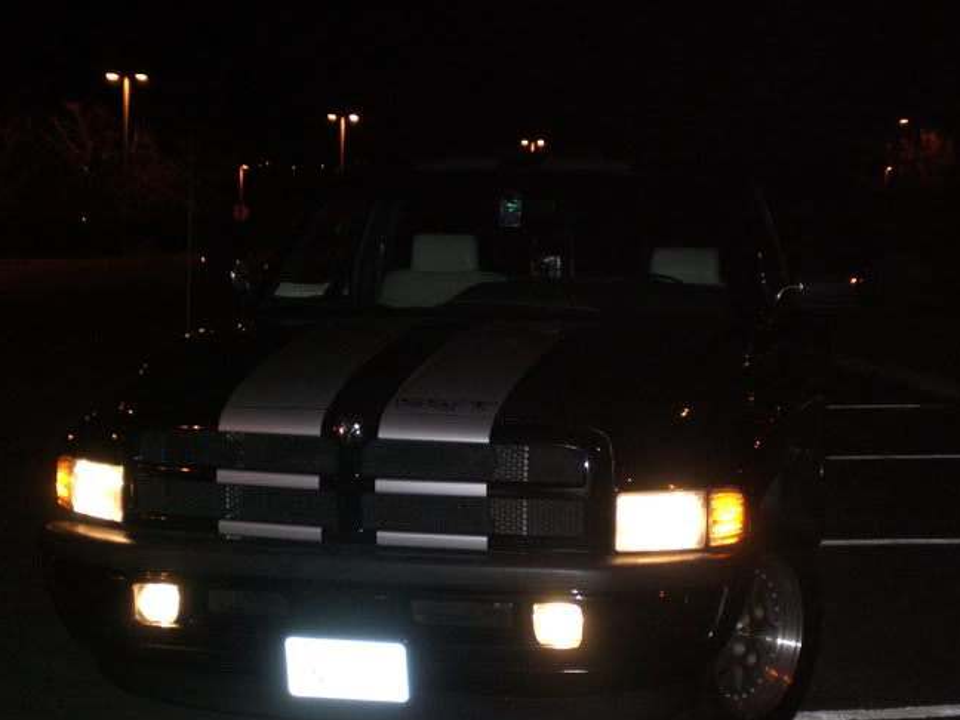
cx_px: 470
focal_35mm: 63
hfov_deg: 30.7
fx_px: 1747
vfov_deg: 23.2
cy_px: 443
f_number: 3.6
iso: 200
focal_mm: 8.44
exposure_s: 1/60
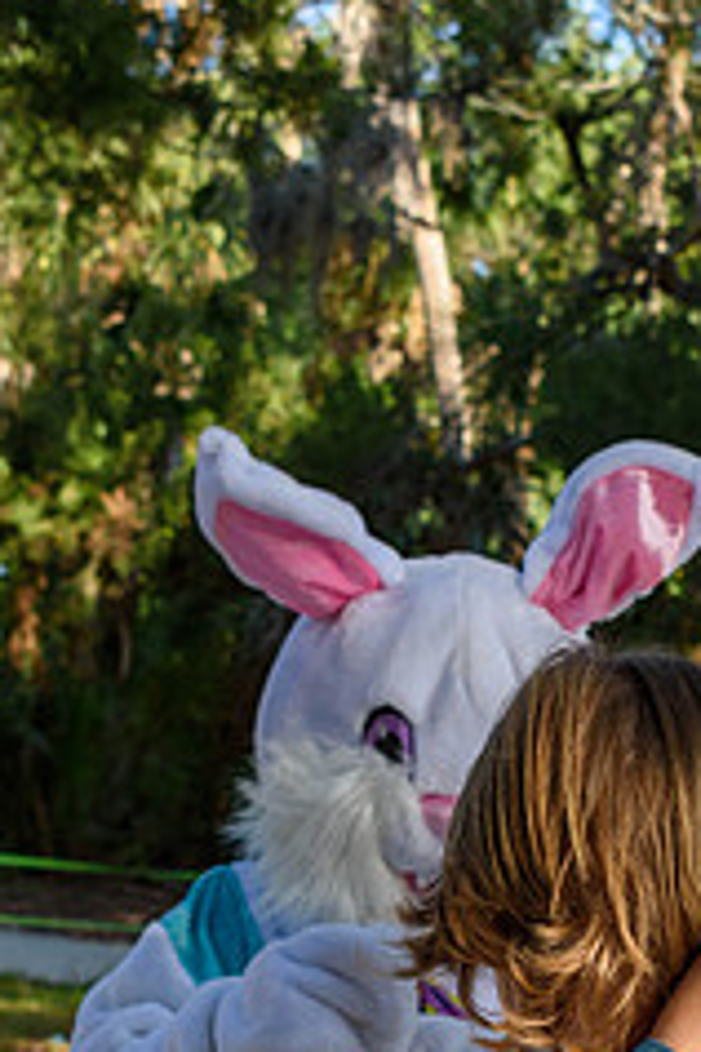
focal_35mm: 128
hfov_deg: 10.7
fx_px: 3738
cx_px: 470
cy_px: 866
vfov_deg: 15.9
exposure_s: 1/250
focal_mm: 45
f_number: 8
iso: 320
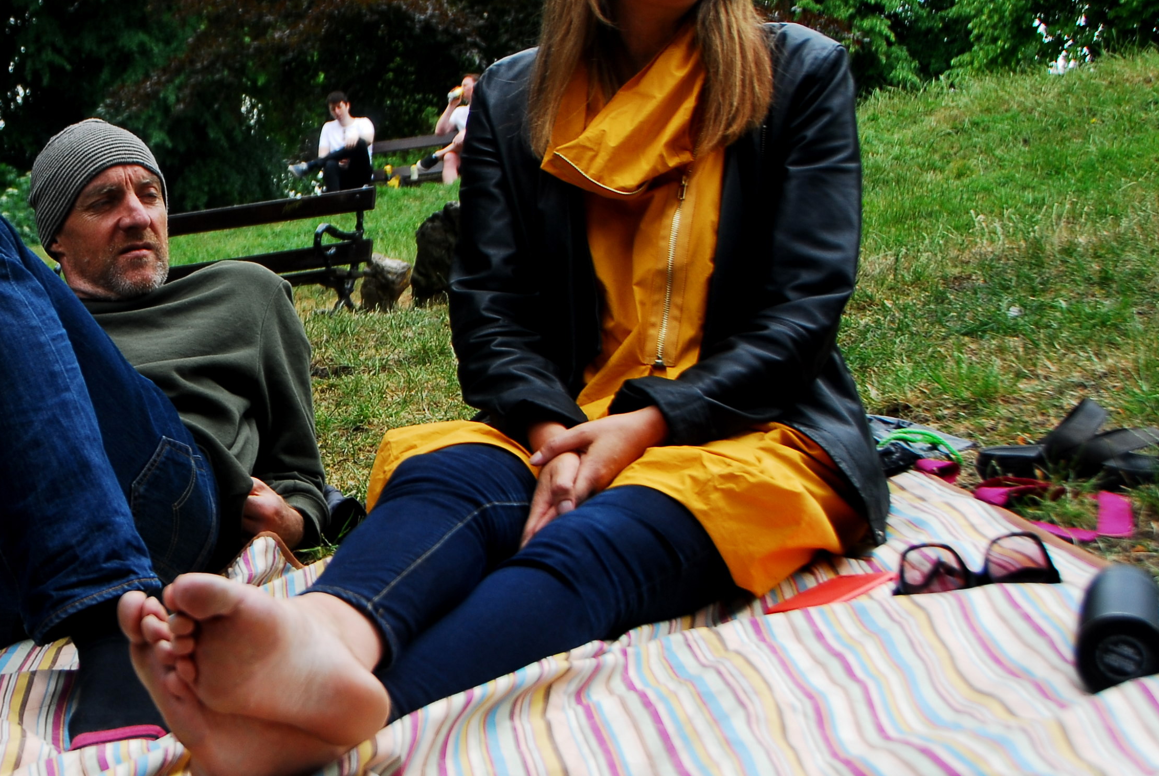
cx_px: 171
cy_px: 303
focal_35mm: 63
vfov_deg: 21.6
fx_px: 2030
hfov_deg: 30.8
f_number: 3.8
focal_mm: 24
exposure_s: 1/160
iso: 100
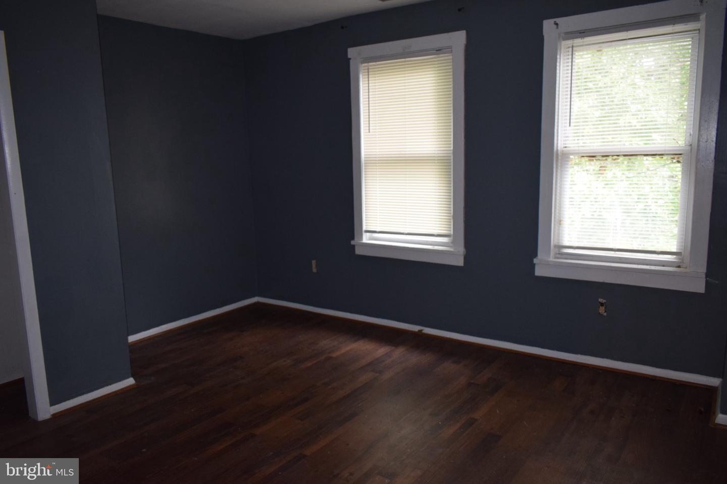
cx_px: 364
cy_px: 242
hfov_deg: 67.4
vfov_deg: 47.9
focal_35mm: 27
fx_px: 545
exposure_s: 1/30
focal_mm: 18
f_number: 3.5
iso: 1100
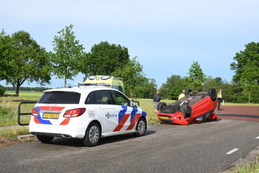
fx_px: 345
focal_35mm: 48
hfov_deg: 41.1
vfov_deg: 28.1
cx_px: 130
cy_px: 86
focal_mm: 32
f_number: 9
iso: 200
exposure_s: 1/320
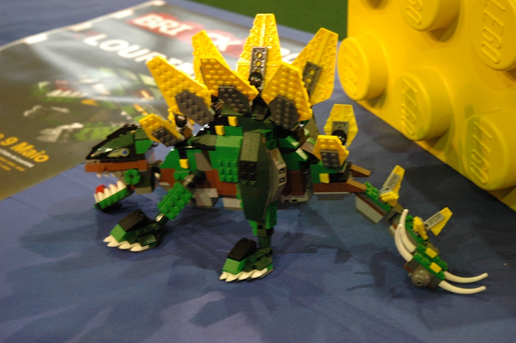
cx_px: 258
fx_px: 988
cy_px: 172
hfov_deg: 29.3
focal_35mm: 69
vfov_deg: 19.7
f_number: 5
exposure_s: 1/13
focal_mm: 46
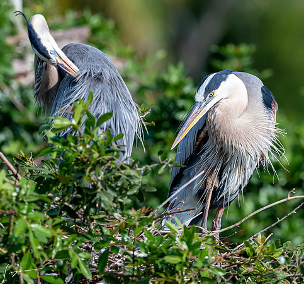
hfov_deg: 1.6
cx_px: 178
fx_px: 10675
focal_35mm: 1112
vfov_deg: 1.5
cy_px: 169
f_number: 5.6
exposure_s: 1/1600
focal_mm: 600
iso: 640
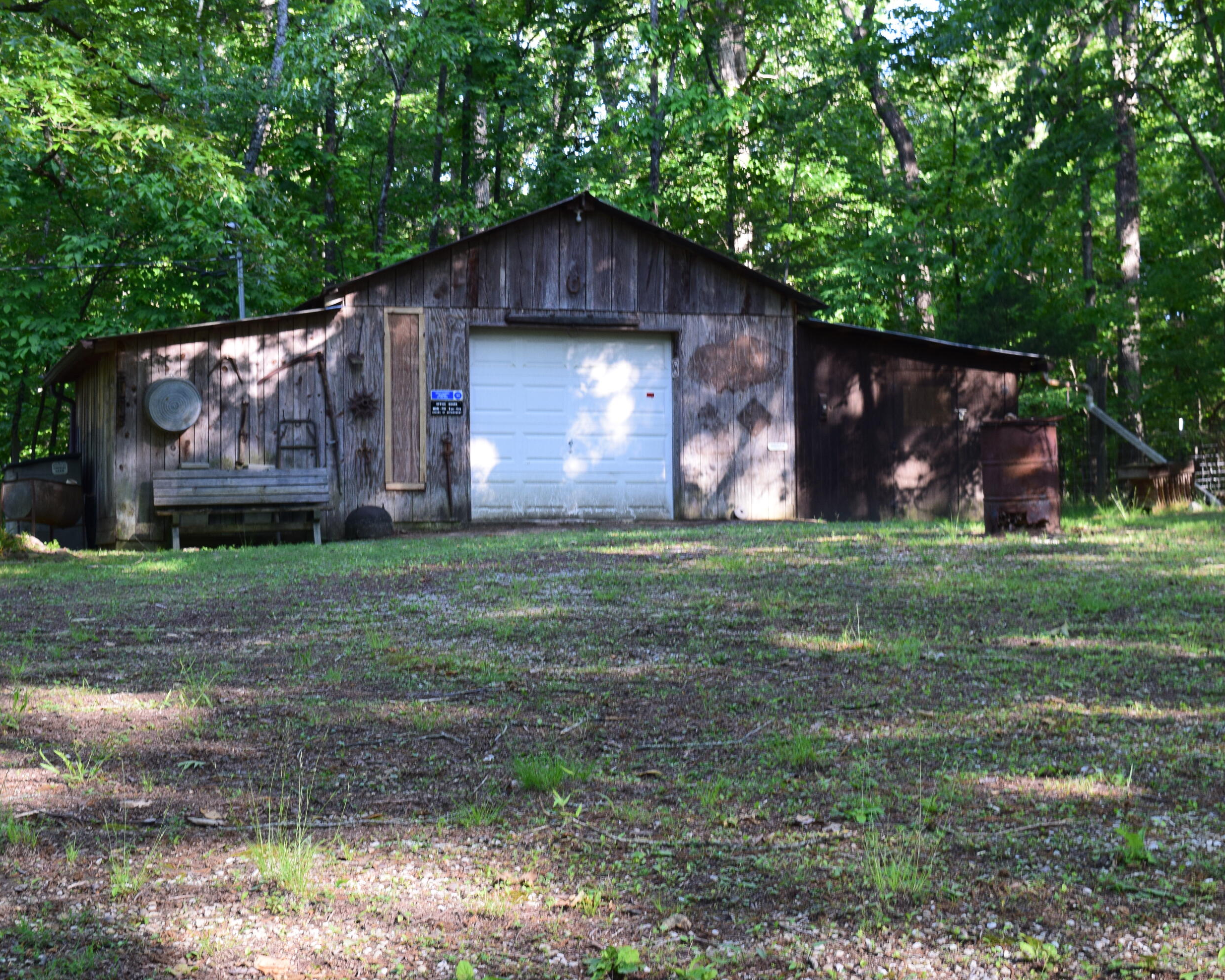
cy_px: 484
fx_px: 2356
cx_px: 536
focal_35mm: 65
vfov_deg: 23.5
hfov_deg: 29.1
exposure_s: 1/60
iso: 500
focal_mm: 38
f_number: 8
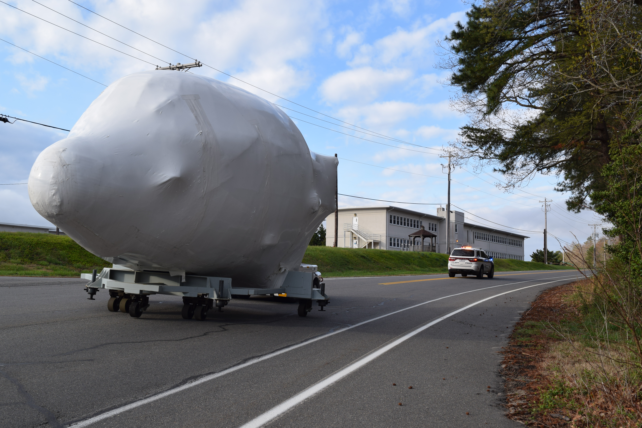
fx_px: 722
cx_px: 321
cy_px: 214
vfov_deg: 33.0
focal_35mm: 40
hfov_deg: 47.9
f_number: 8
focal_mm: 27
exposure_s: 1/320
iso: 200
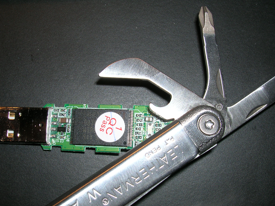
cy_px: 117
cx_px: 131
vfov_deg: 32.8
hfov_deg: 42.9
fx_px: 350
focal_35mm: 44
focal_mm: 6.4
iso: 50
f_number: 5
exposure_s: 1/60.1
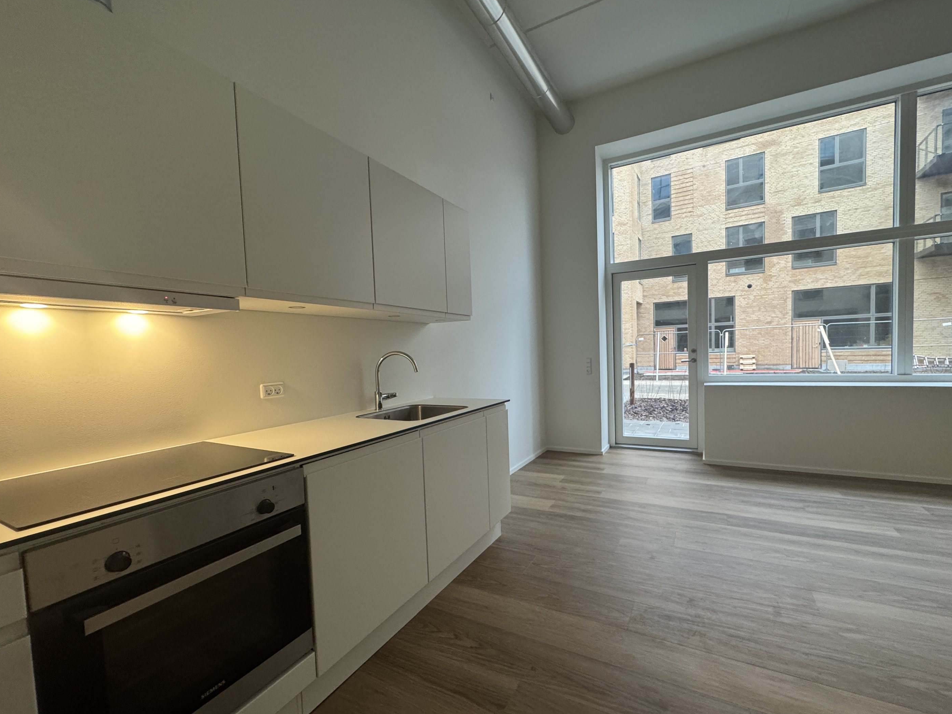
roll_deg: +2.2
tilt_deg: -2.7
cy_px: 373
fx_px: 413
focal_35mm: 15
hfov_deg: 98.1
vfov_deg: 81.7
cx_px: 490
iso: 250
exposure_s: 1/99
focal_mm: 2.22
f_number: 2.2
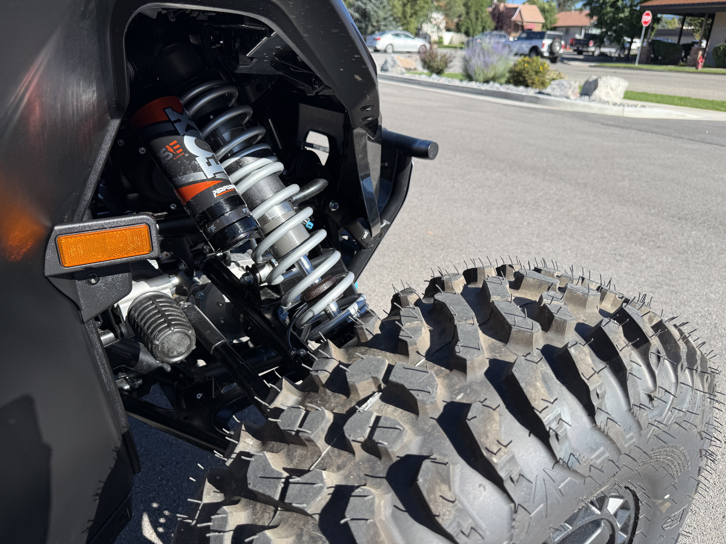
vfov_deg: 56.8
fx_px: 503
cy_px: 272
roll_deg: -1.2
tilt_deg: -22.5
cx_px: 363
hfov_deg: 71.6
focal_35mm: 24
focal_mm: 6.76
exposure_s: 1/1727
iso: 80
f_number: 1.78
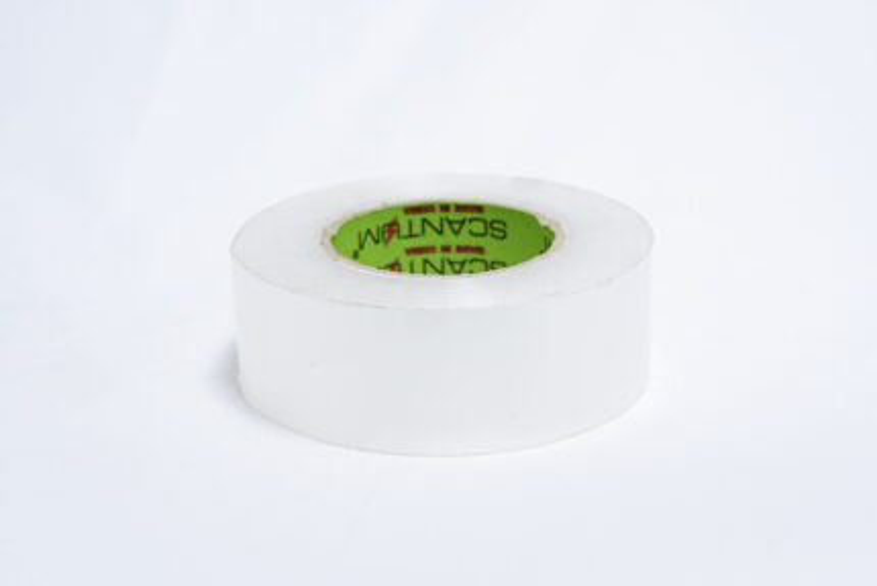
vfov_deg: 19.5
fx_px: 1706
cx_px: 438
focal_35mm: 70
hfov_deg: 28.8
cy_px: 293
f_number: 9
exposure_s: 1/200
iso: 3200
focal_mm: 70
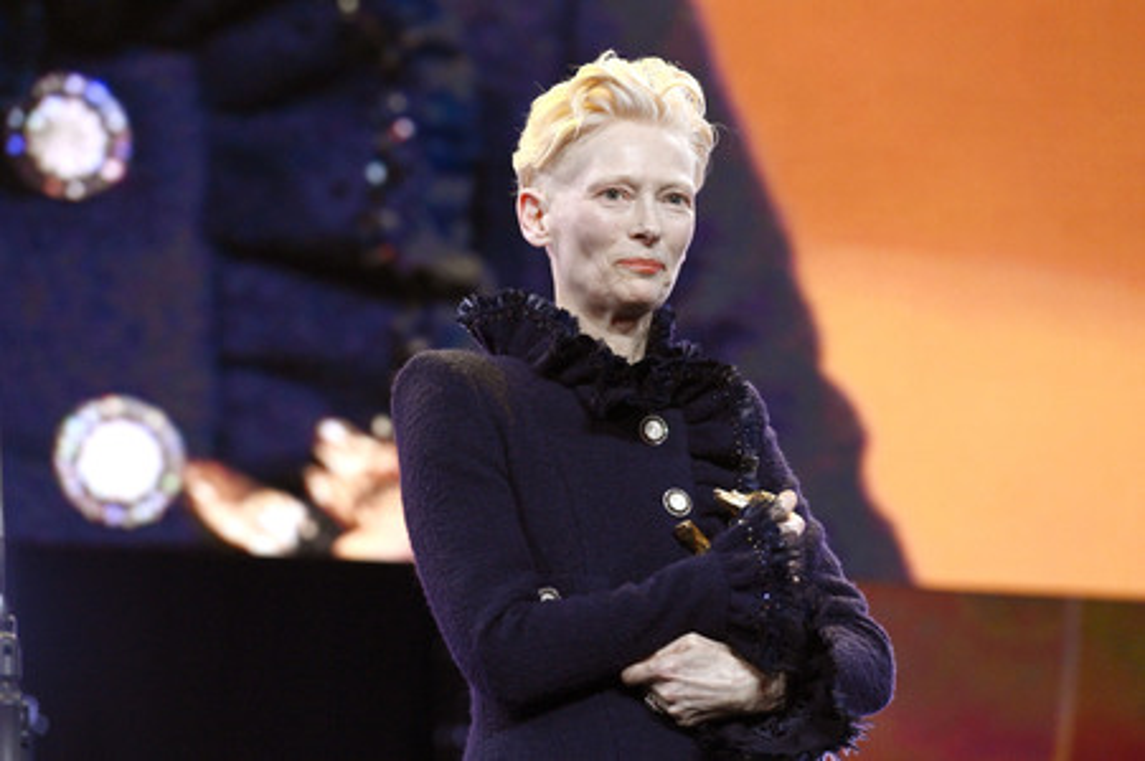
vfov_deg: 6.9
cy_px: 380
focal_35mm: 200
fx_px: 6356
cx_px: 572
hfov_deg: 10.3
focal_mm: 200
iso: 6400
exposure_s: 1/250
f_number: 5
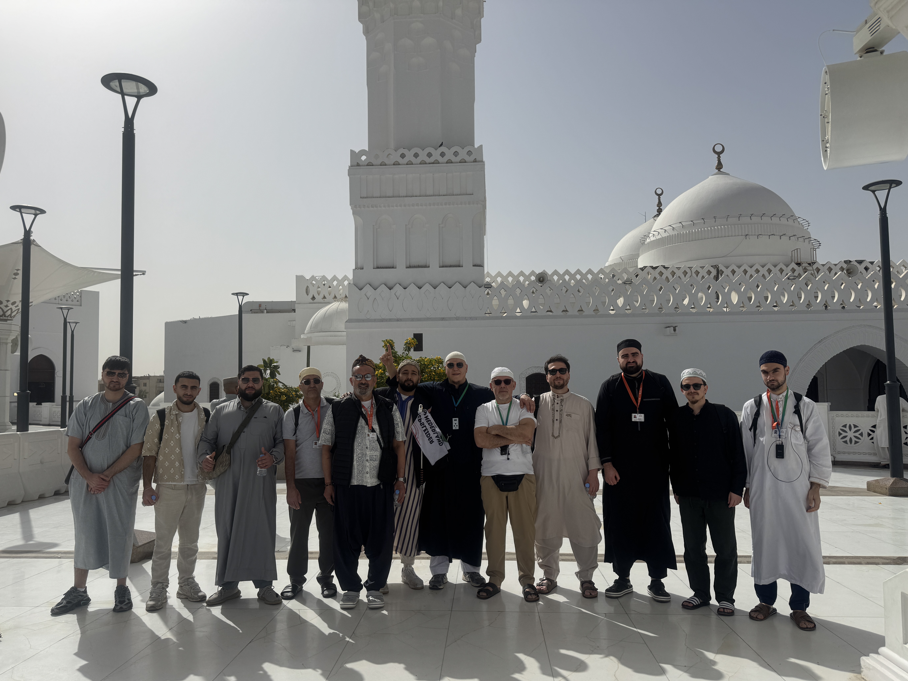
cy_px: 354
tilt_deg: +3.1
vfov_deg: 54.9
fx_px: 656
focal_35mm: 25
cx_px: 448
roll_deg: +0.7
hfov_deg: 69.4
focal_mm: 6.76
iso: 80
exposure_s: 1/12346
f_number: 1.78
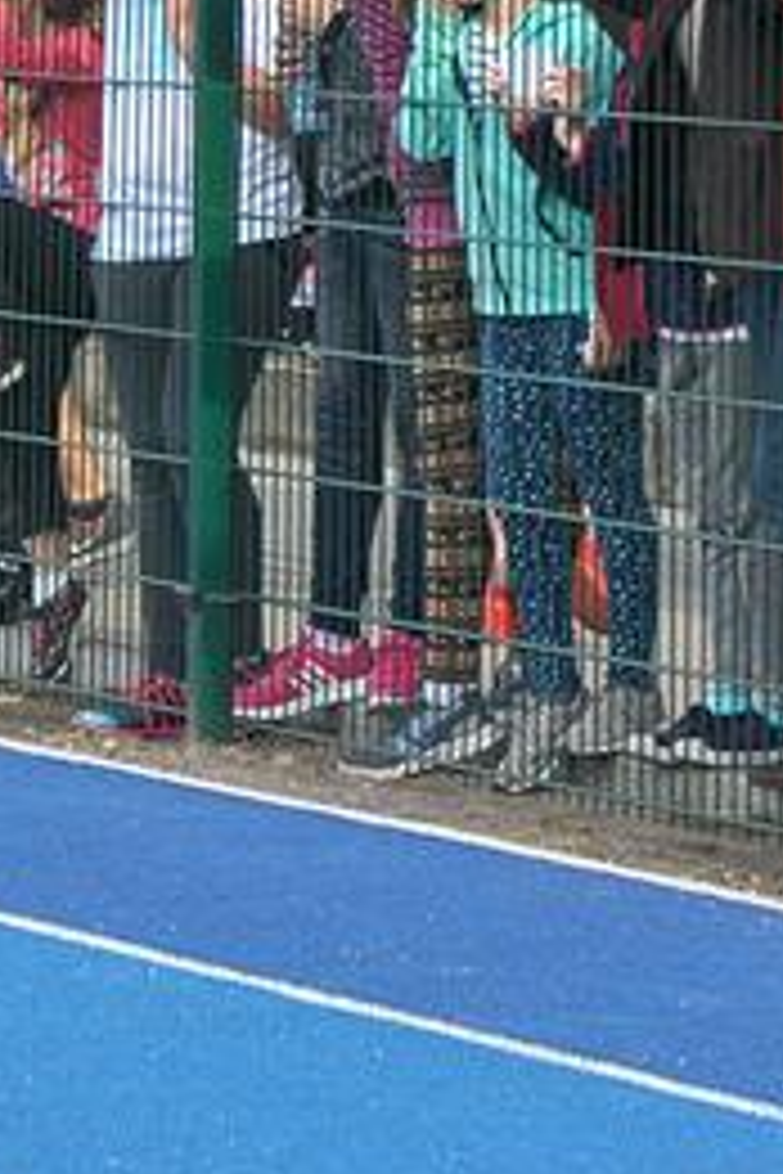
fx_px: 11124
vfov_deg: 6.0
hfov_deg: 4.0
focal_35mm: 341
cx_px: 72
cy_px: 43
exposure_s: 1/640
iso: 640
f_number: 6.3
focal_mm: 70
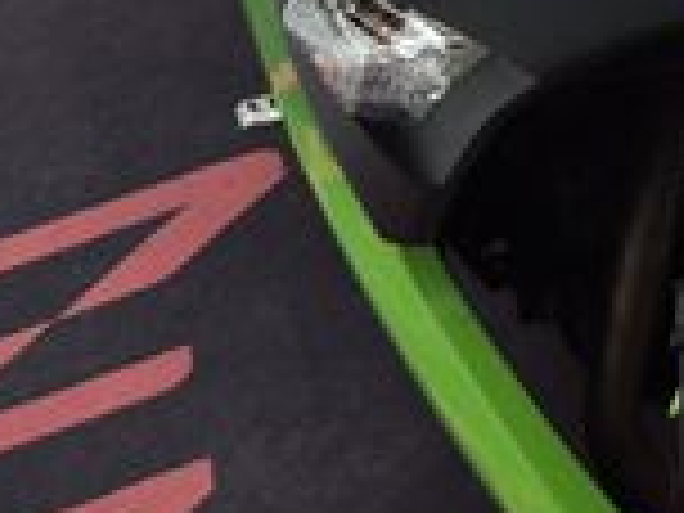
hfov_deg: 18.8
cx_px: 878
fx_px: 1917
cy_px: -518
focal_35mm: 97
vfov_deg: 13.2
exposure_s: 1/100
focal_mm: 5.4
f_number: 1.8
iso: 160
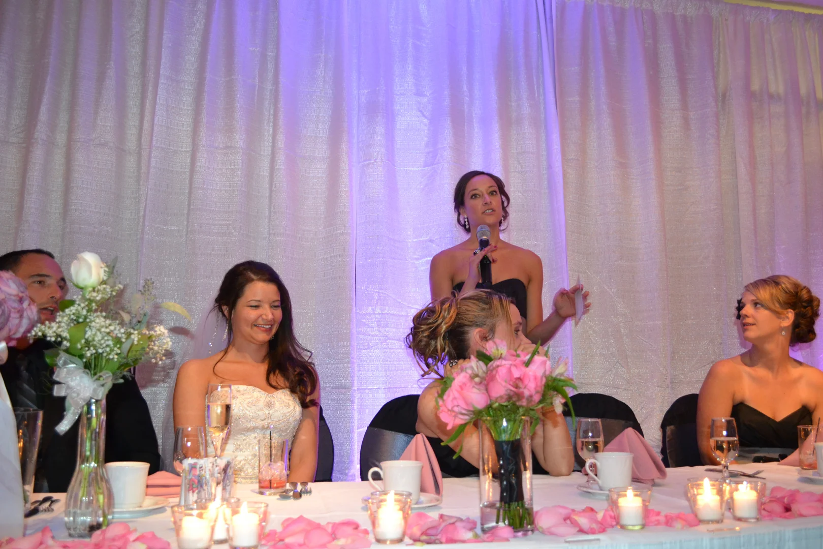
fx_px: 686
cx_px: 412
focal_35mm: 30
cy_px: 274
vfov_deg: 43.6
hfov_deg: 61.9
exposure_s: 1/60
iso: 2000
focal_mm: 20
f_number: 3.8
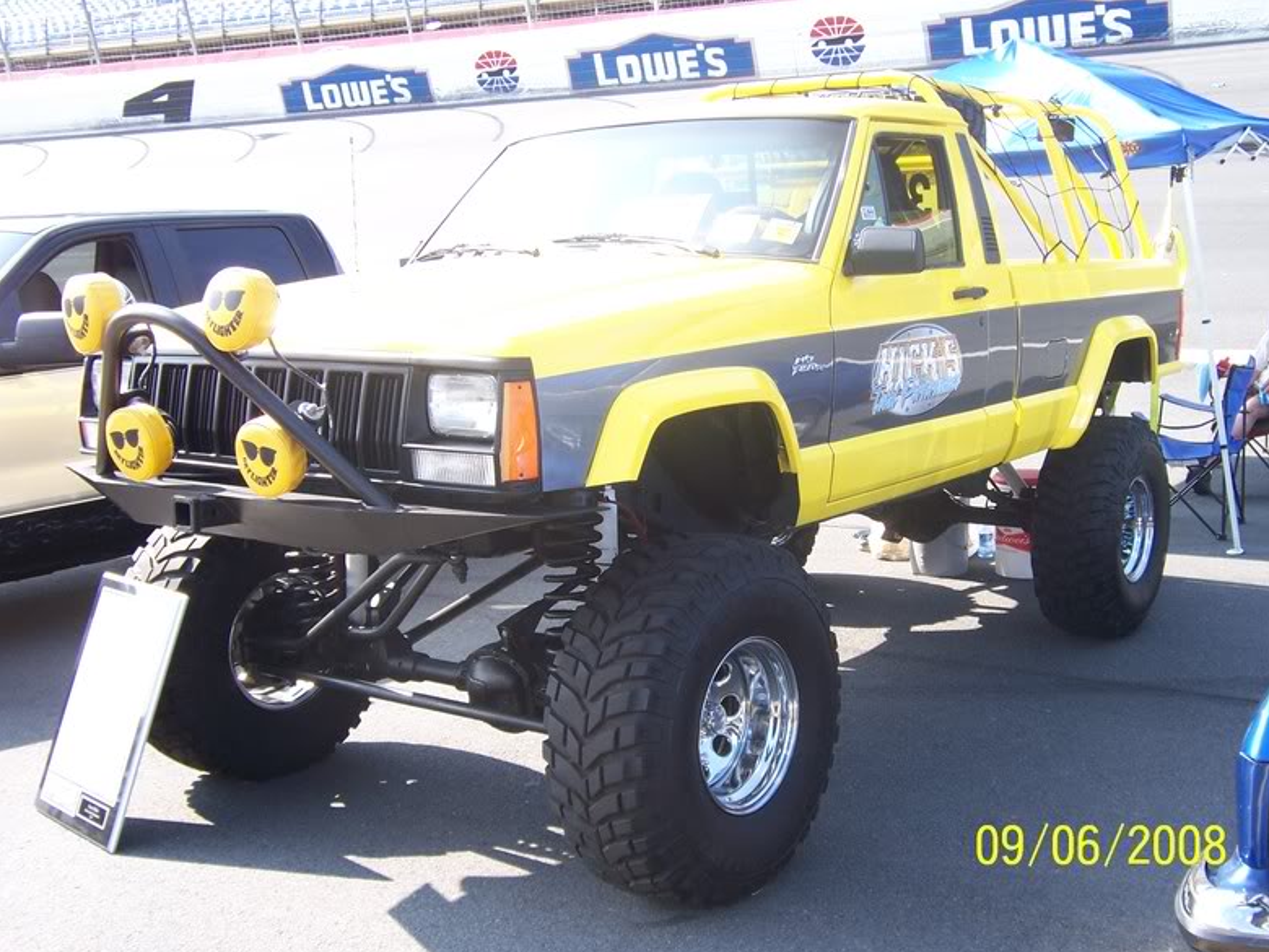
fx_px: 1503
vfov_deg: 35.1
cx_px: 648
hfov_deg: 45.8
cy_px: 487
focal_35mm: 41
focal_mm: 6.7
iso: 80
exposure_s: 1/125
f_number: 4
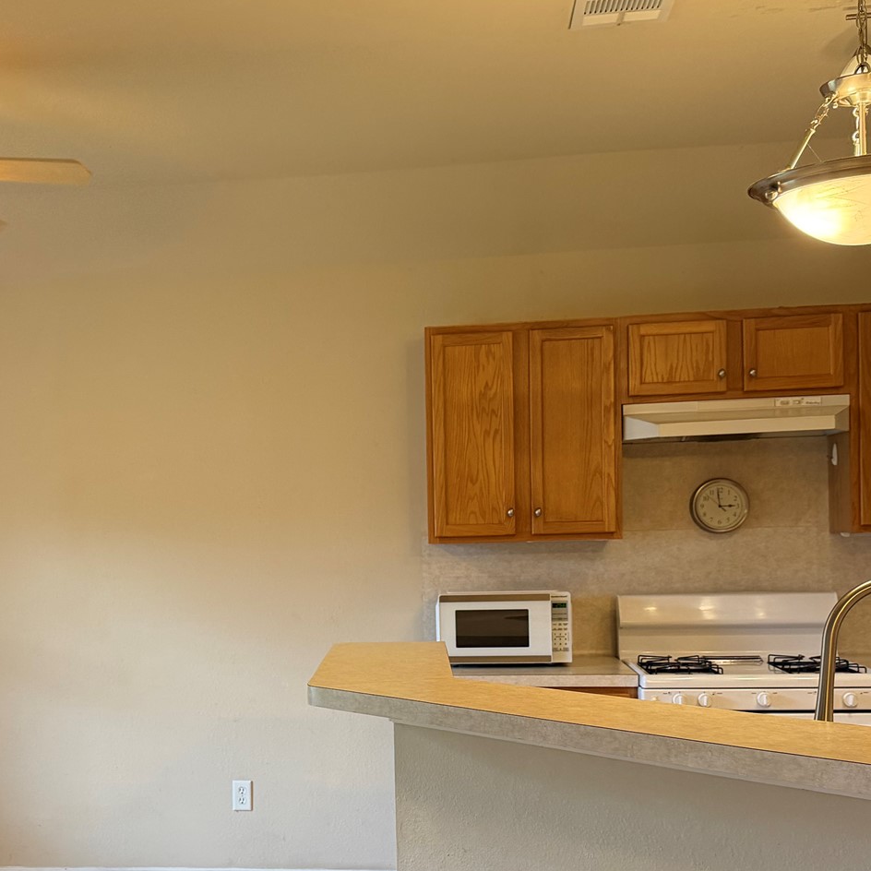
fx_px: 1309
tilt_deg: -1.3
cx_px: 251
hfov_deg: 36.2
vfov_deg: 36.5
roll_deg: +2.0
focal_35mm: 46
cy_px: 568
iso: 320
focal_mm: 6.76
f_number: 1.78
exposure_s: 1/120
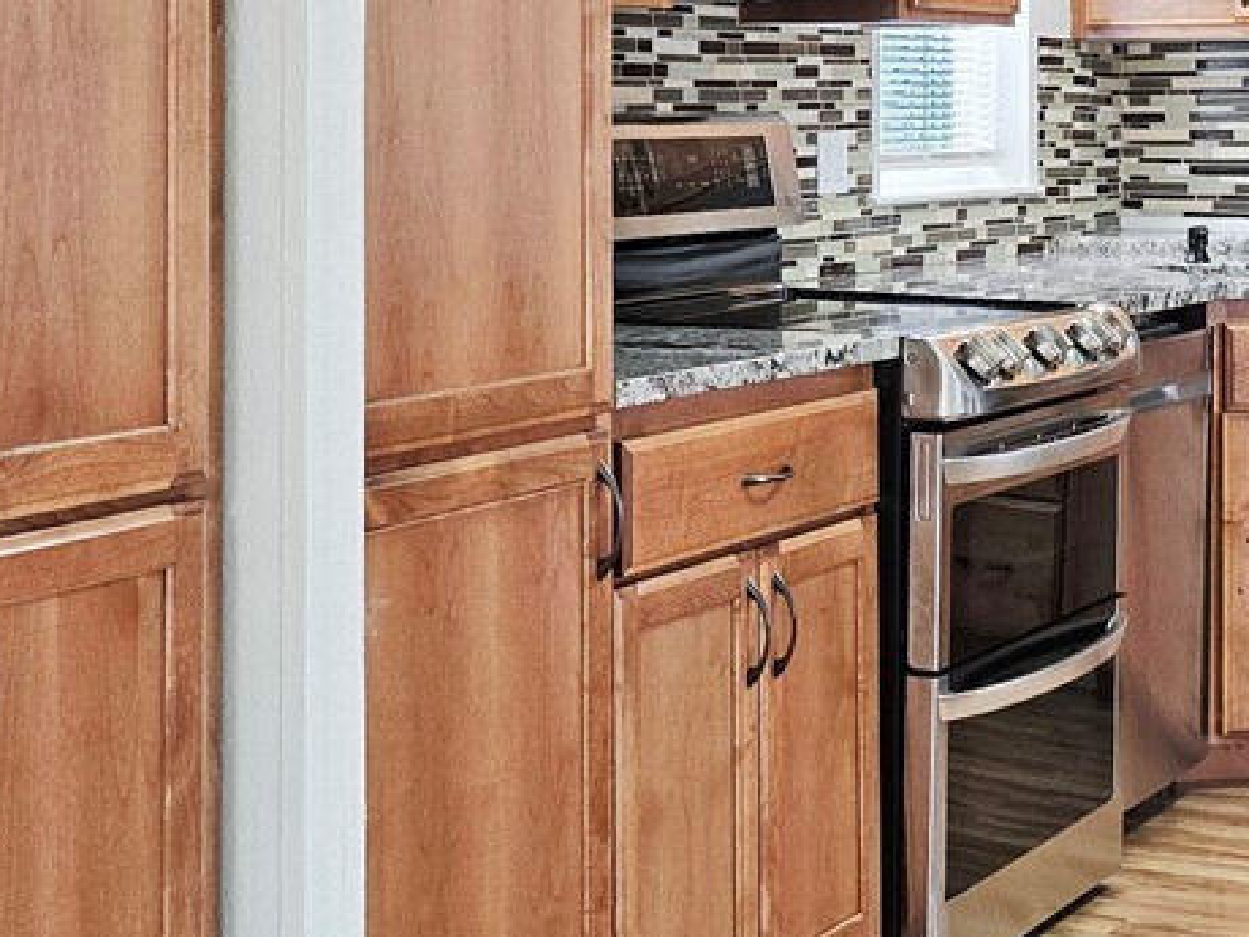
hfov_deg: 24.4
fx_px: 2887
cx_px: 663
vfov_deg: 18.2
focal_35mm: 80
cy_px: 152
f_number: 1.7
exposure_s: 1/120
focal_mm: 6.3
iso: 250
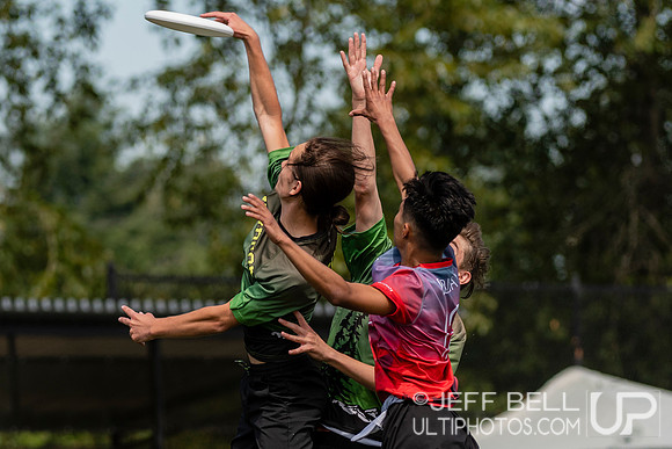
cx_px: 345
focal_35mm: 460
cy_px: 319
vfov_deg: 3.0
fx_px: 8588
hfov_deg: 4.5
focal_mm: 200
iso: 320
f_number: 4
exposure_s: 1/1600
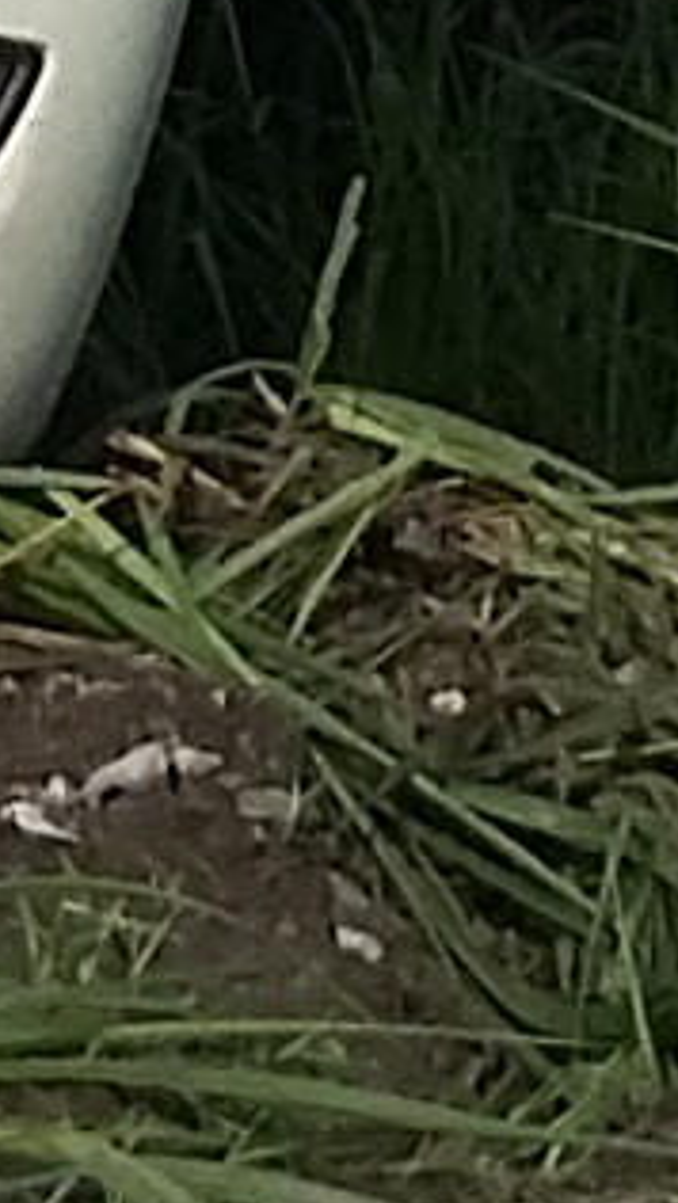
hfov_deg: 3.5
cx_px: -781
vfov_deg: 6.0
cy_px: -1549
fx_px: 11142
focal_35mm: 349
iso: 50
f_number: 2.2
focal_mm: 3.3
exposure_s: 1/1699
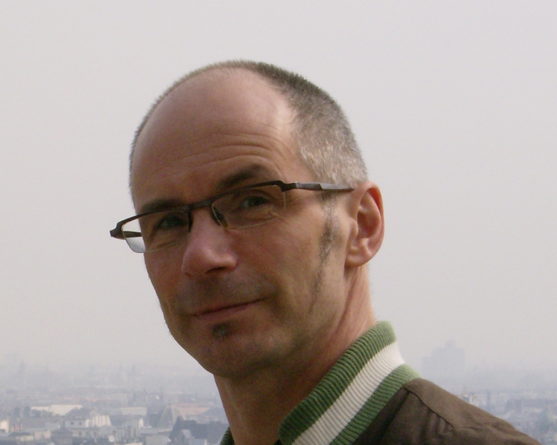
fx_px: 3874
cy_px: 376
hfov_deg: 8.2
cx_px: 174
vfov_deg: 6.6
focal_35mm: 235
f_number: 7.8
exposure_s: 1/284
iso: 100
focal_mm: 18
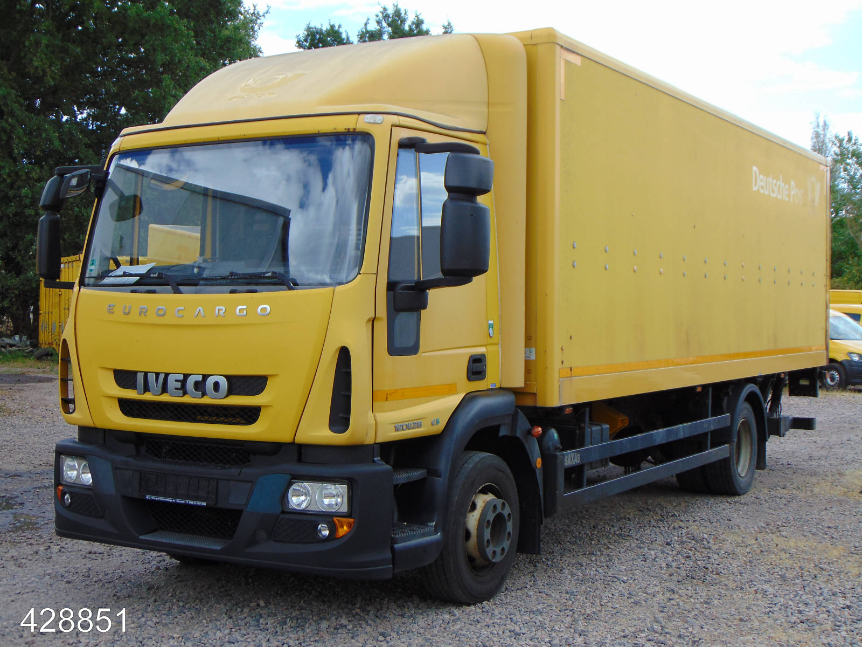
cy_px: 324
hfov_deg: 38.2
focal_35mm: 50
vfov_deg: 29.1
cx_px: 431
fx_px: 1245
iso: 80
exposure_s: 1/320
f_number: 3.5
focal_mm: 9
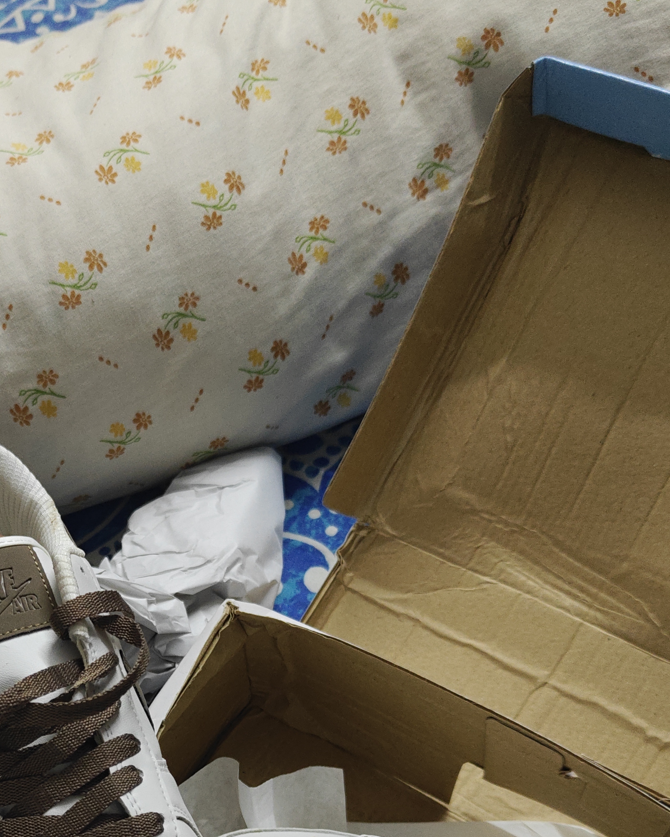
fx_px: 1115
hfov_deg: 32.2
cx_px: 97
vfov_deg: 38.6
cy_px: 736
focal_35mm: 45
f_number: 1.6
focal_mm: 6.06
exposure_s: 1/50
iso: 800
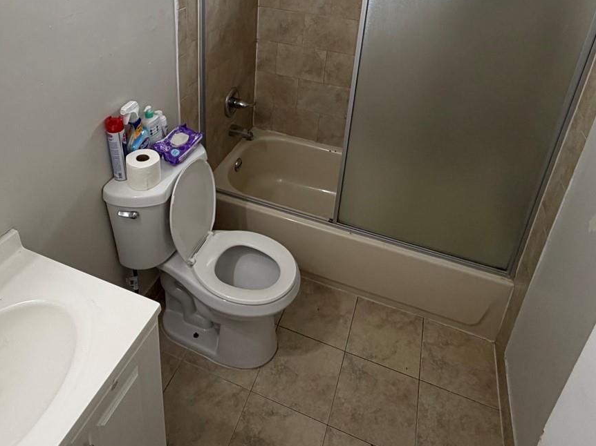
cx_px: 275
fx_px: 448
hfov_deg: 67.2
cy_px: 80
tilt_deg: -23.1
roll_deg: -3.7
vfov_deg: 49.5
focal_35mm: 26
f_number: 2.2
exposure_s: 1/60
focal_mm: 2.22
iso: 160
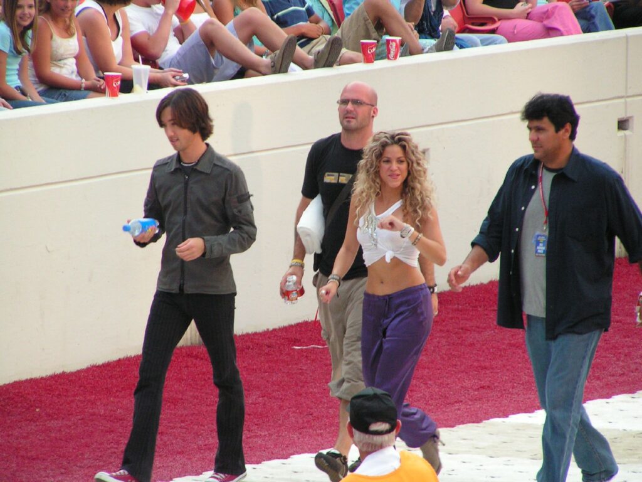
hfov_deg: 5.2
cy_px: 241
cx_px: 321
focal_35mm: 380
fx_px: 7048
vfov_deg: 3.9
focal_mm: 63
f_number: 3.7
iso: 160
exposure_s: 1/400
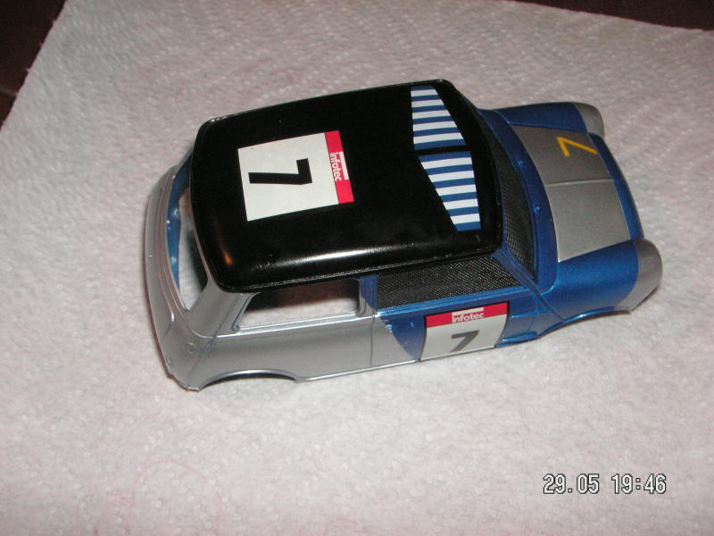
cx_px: 357
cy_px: 268
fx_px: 784
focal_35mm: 38
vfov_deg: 37.7
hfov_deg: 49.0
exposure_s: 1/45
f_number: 6.6
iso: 160
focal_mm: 6.3
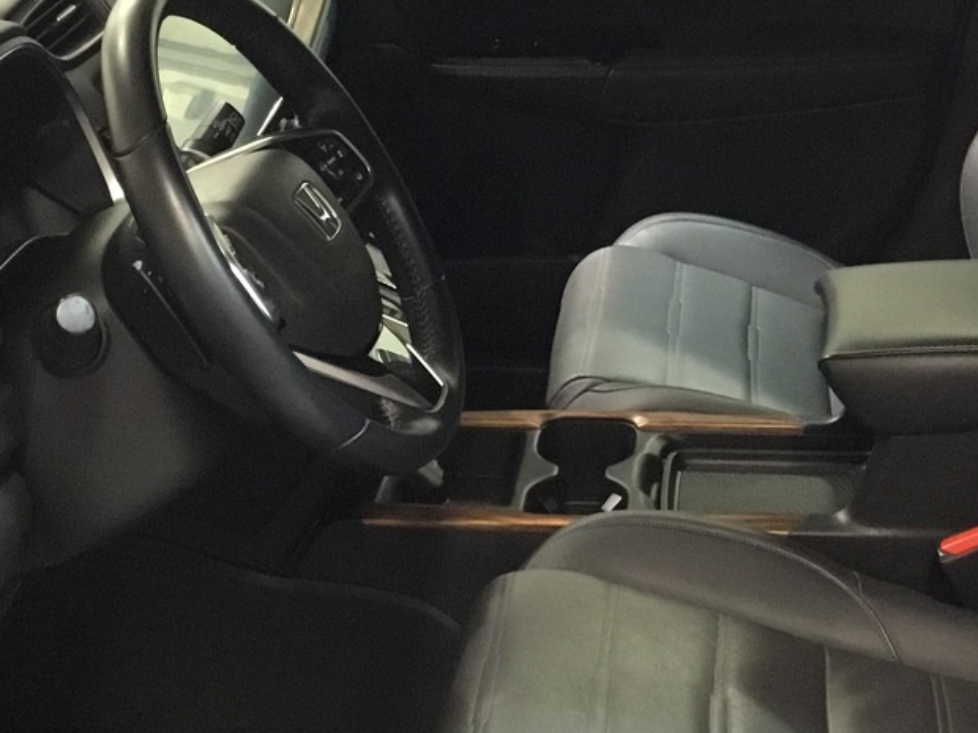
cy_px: 337
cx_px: 489
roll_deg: +3.1
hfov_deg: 27.0
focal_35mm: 72
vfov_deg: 20.4
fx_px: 2034
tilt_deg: -25.2
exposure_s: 1/17
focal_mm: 3.3
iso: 320
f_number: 2.4
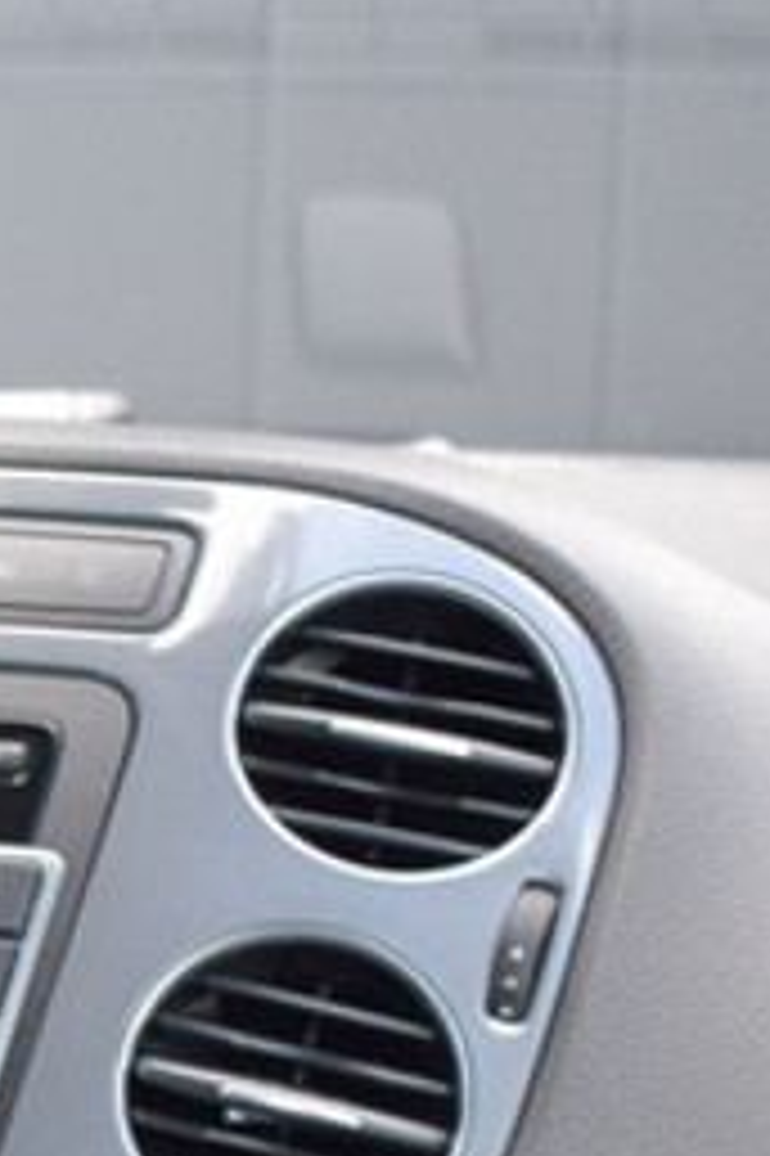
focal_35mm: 180
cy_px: 1487
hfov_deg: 6.9
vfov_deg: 11.2
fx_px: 5782
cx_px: -1445
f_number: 4.5
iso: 400
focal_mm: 22
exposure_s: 1/80
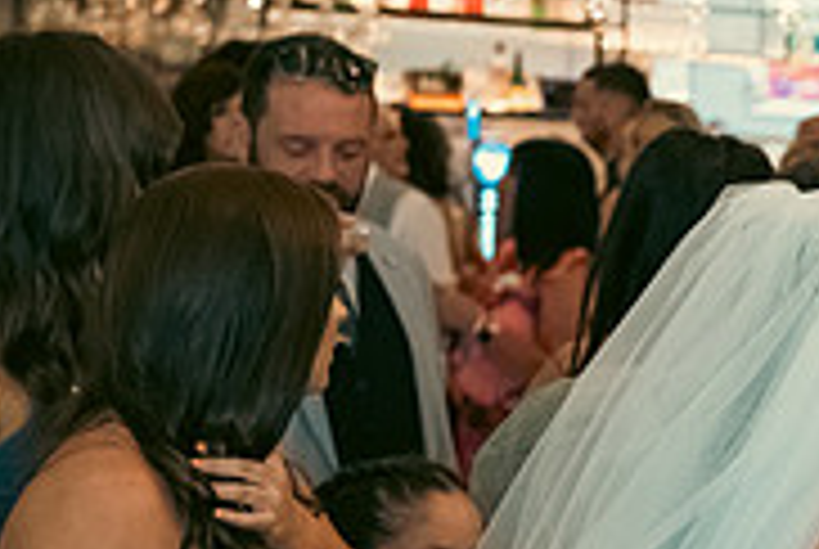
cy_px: 457
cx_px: 1084
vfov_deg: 9.8
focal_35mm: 140
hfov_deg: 14.0
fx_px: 3190
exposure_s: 1/160
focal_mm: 44
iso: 2000
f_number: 3.5
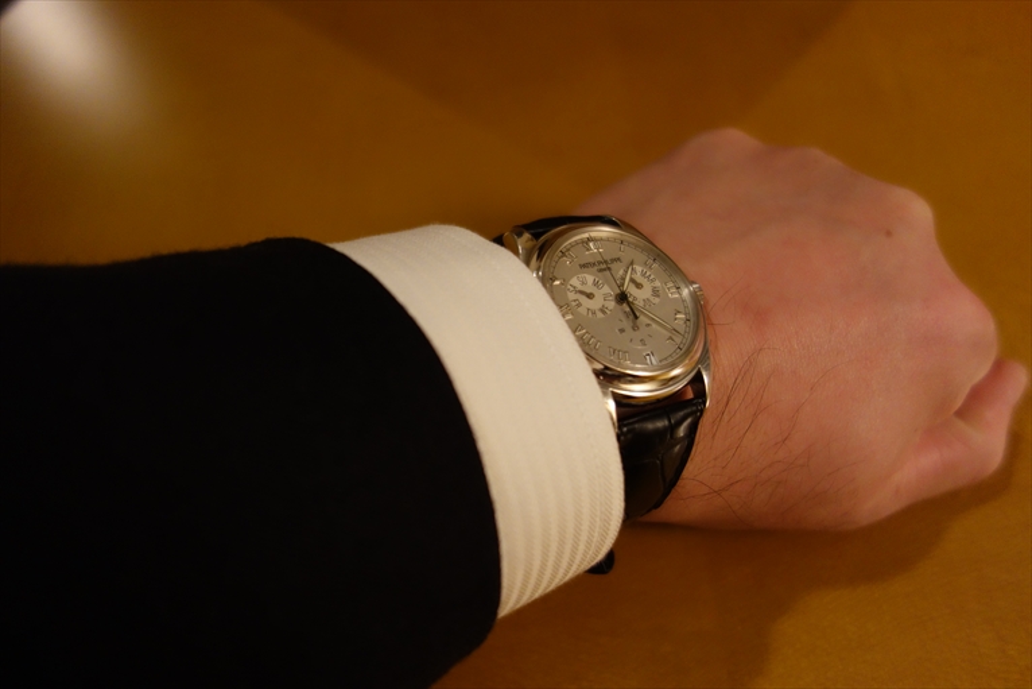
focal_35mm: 28
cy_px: 344
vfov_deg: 46.4
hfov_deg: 65.5
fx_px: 803
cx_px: 516
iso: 500
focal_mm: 10.4
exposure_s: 1/30
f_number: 1.8
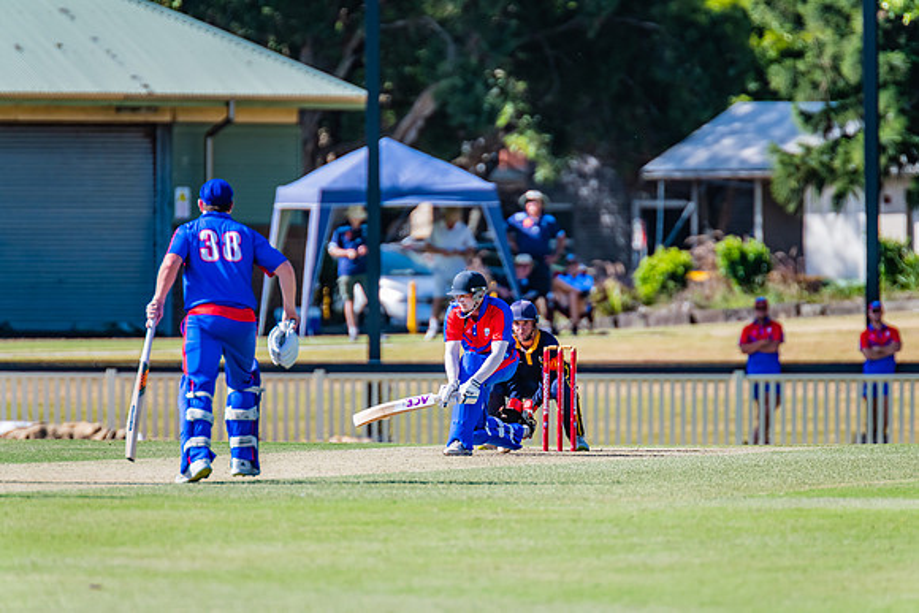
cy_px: 306
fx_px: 15320
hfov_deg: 3.4
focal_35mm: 600
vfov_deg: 2.3
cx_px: 460
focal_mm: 600
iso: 640
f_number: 6.3
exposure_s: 1/2000
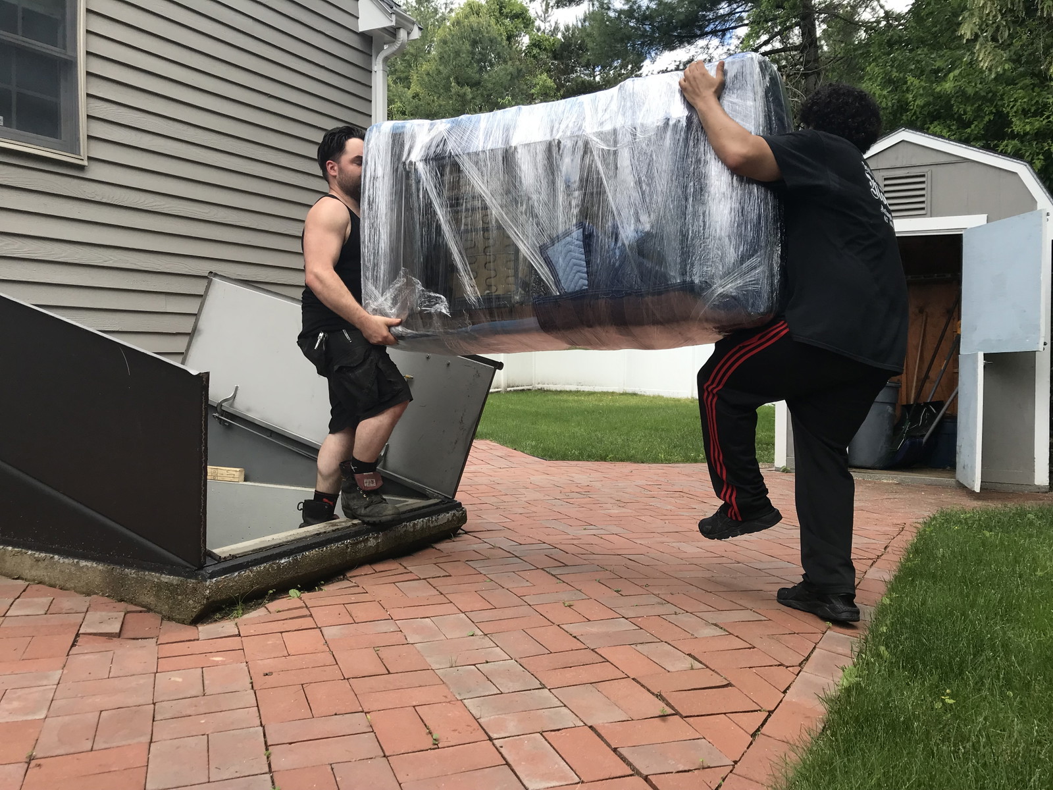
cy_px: 395
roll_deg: -0.4
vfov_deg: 49.7
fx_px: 852
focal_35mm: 28
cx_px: 526
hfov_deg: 63.4
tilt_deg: -1.5
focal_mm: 3.99
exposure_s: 1/538
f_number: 1.8
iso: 20
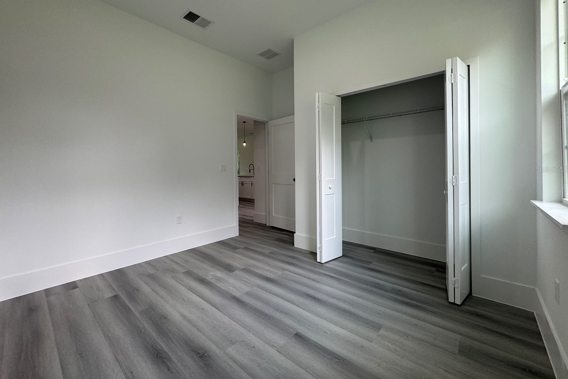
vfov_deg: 77.1
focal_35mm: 15
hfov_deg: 100.4
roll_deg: +0.3
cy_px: 169
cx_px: 278
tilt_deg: +0.0
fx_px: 237
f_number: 2.2
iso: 80
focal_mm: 2.22
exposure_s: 1/120
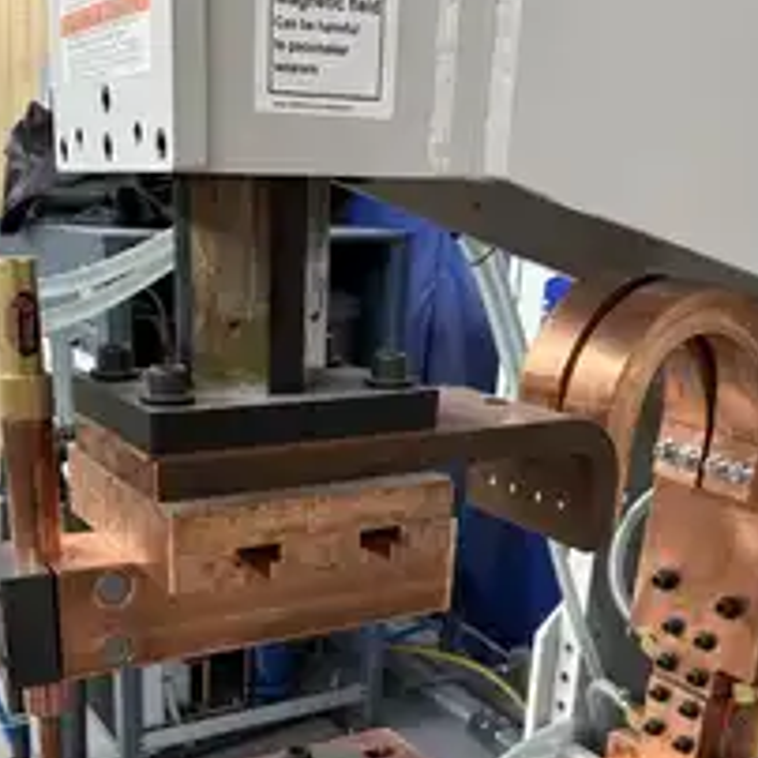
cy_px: 608
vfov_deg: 38.5
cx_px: 293
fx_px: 1041
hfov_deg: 39.8
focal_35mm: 42
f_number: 1.8
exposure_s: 1/67
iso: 200
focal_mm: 6.8
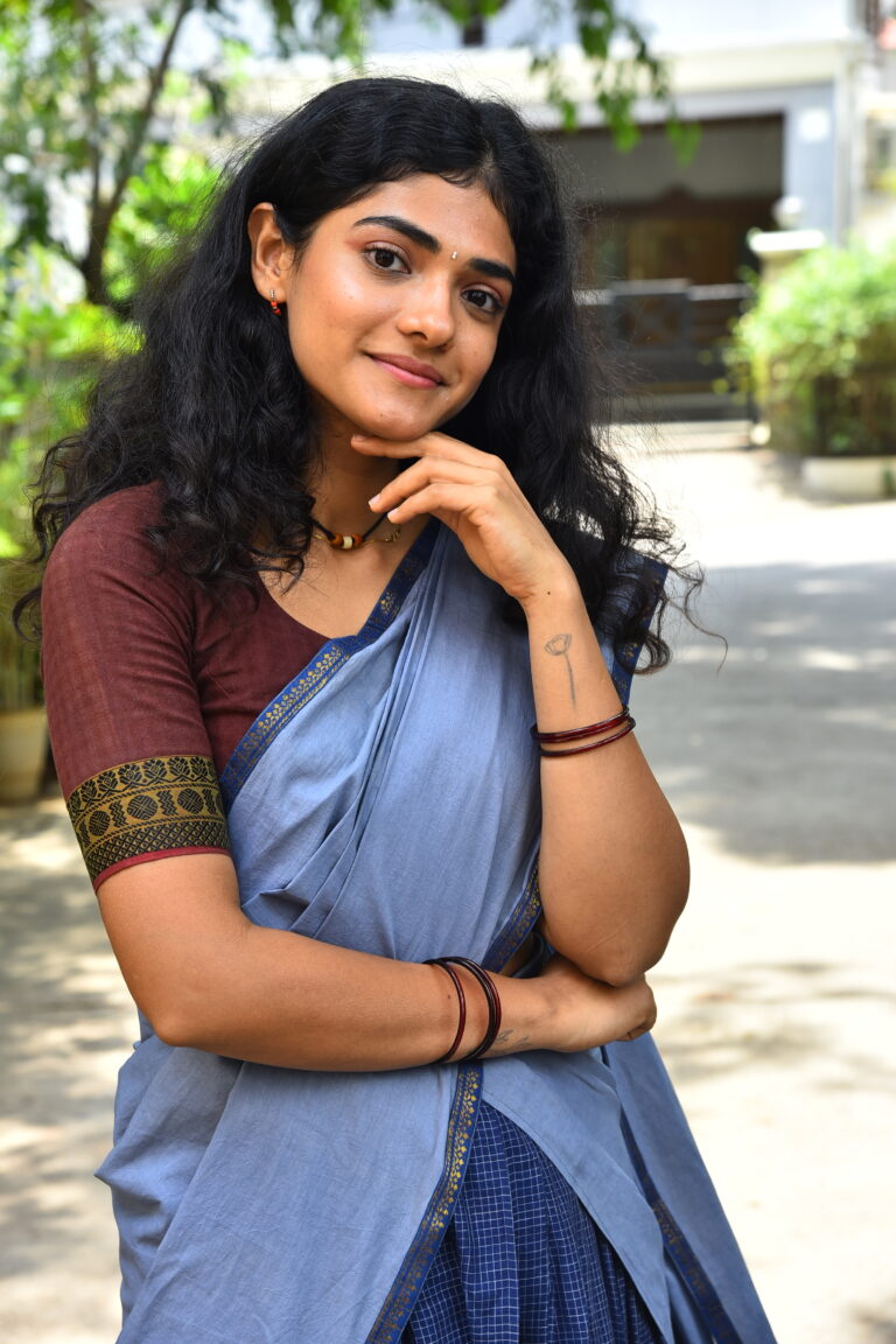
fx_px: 2912
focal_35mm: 78
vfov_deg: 26.0
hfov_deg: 17.5
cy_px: 672
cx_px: 448
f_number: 5.6
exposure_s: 1/125
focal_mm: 78
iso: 400
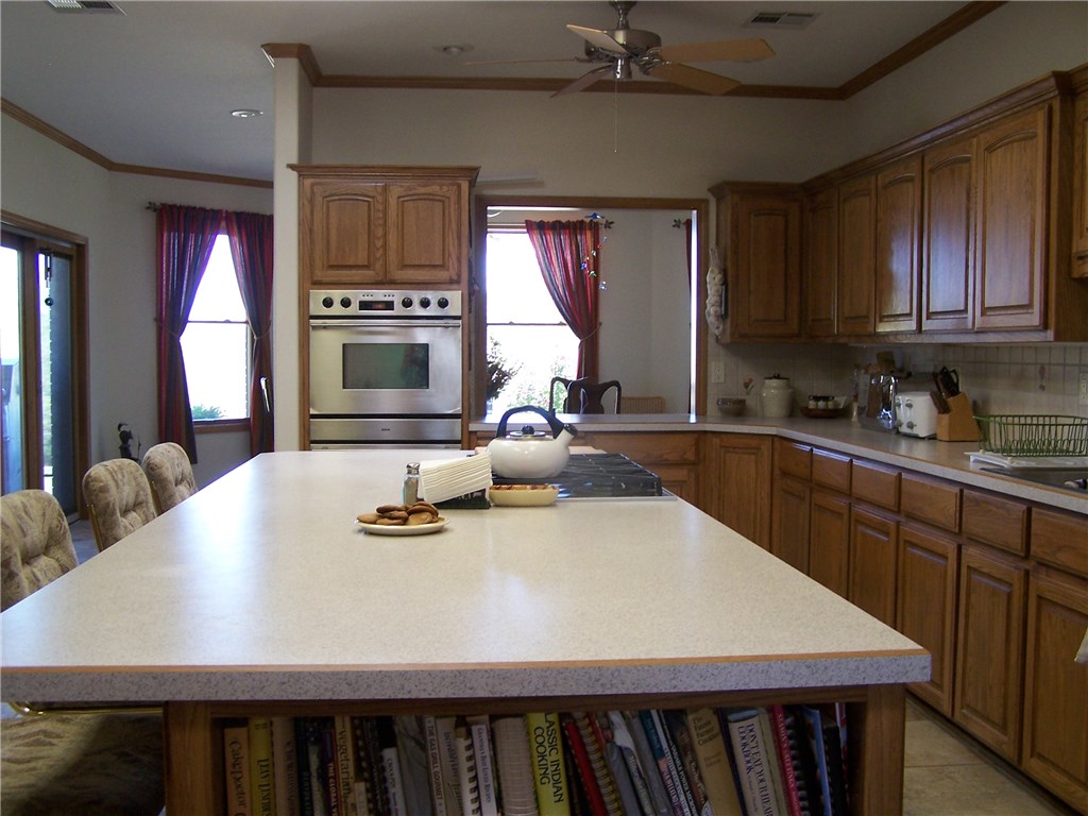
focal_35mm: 38
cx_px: 544
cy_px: 408
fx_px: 1194
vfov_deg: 37.7
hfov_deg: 49.0
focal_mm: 6.3
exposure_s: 1/30
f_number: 2.8
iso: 140
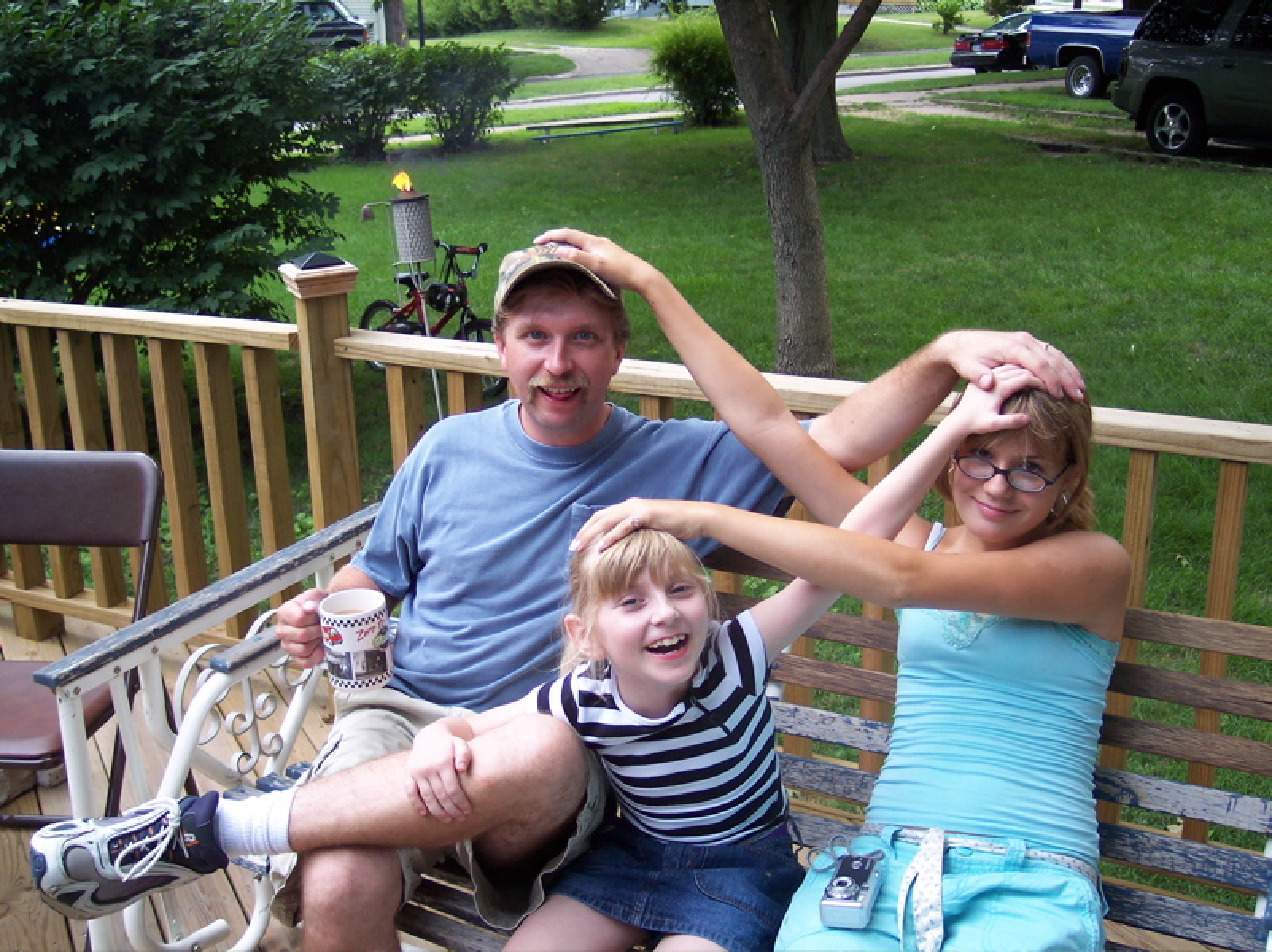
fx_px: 1396
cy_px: 476
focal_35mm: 38
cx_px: 636
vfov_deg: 37.7
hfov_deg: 49.0
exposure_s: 1/125
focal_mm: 8
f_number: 2.8
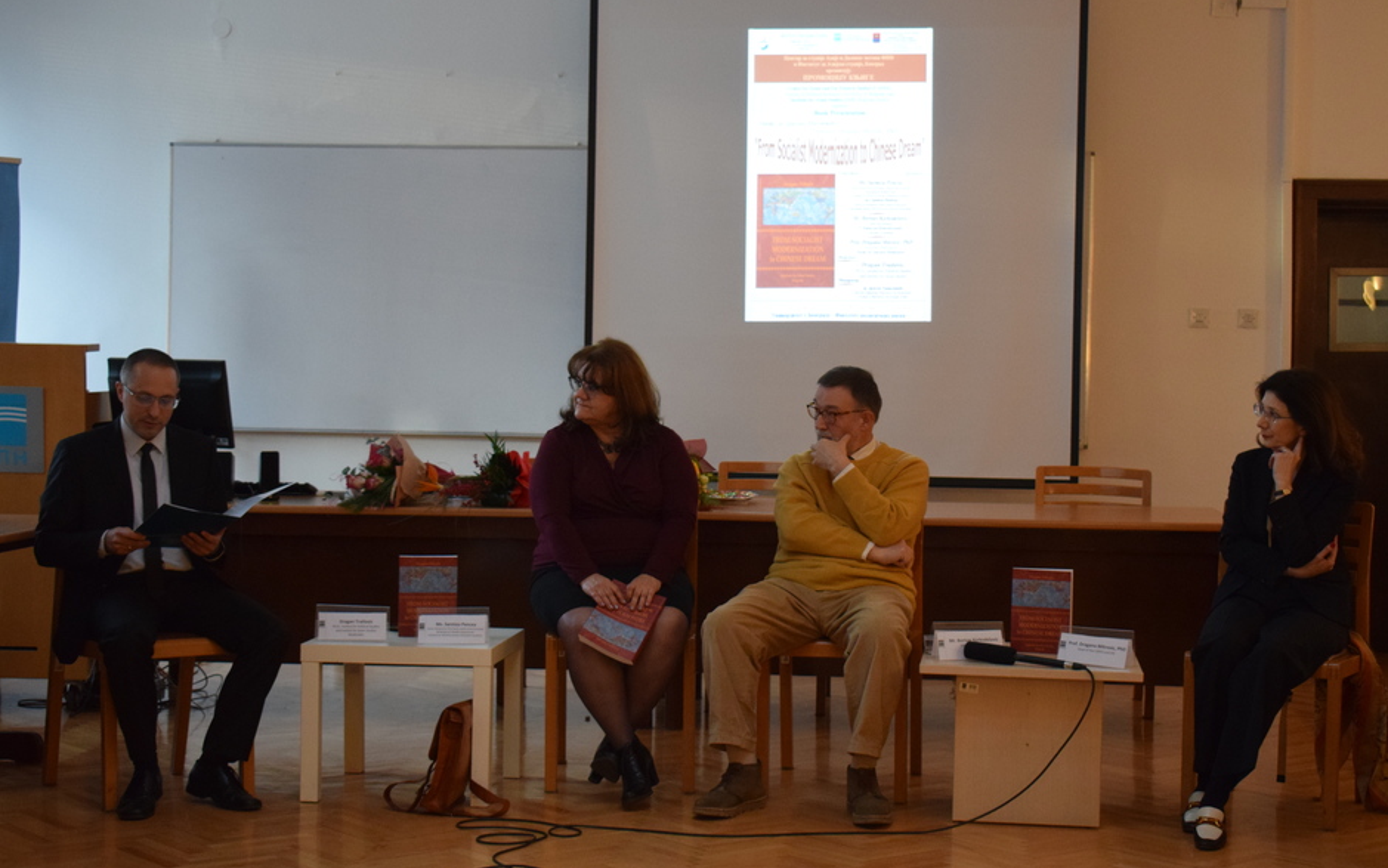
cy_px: 413
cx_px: 721
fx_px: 2270
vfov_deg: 21.6
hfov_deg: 34.0
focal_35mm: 60
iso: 2000
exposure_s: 1/60
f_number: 4.8
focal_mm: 36
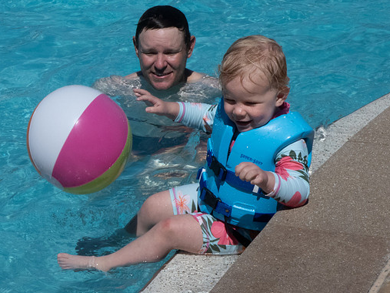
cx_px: 115
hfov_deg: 16.4
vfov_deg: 12.3
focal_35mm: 120
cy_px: 188
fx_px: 1352
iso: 80
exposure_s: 1/500
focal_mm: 11.7
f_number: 8
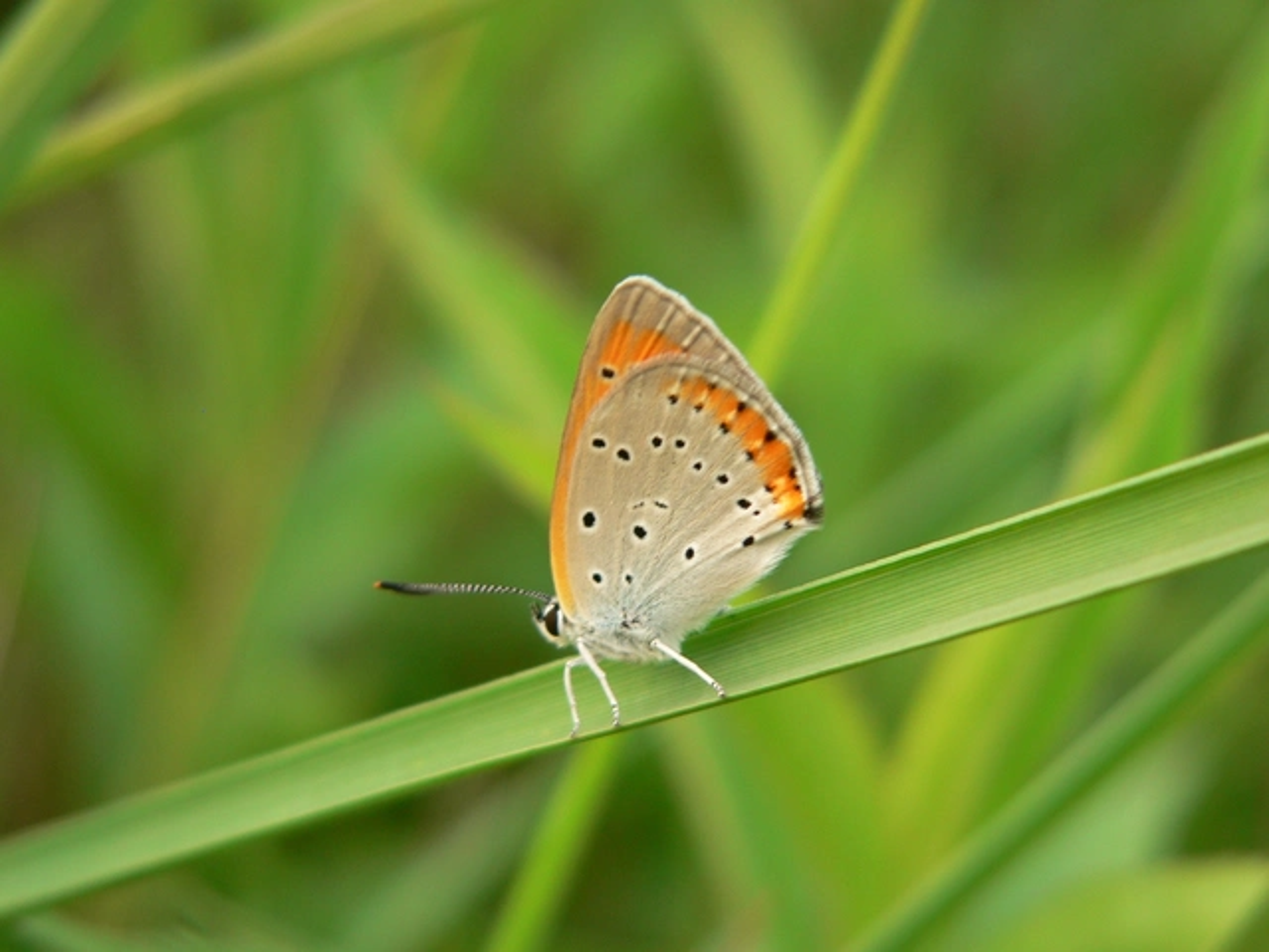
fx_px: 3813
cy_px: 476
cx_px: 634
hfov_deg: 18.9
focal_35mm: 104
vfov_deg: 14.2
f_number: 2.8
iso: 100
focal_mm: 17.2
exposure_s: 1/50
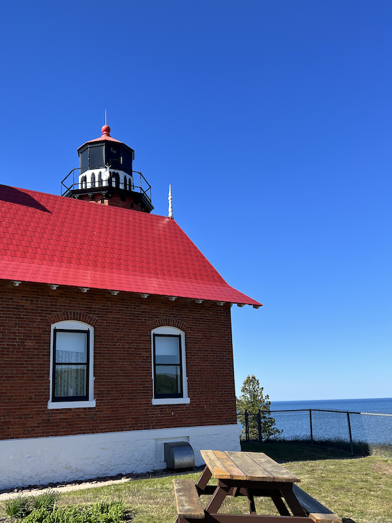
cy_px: 300
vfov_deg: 53.8
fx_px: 514
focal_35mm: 34
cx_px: 187
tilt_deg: +12.6
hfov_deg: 41.8
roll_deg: +2.9
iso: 50
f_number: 1.5
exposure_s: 1/3257
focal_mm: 5.7
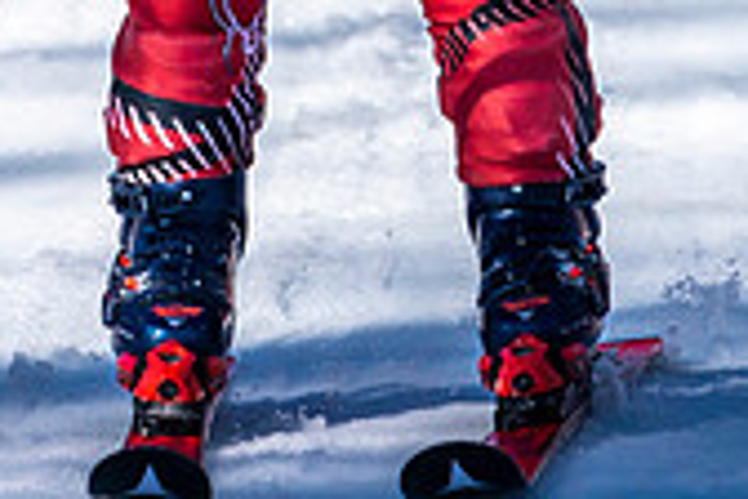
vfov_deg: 0.5
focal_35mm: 2556
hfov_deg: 0.8
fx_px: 53104
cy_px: -329
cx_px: 304
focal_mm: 560
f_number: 8
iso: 200
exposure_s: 1/2000
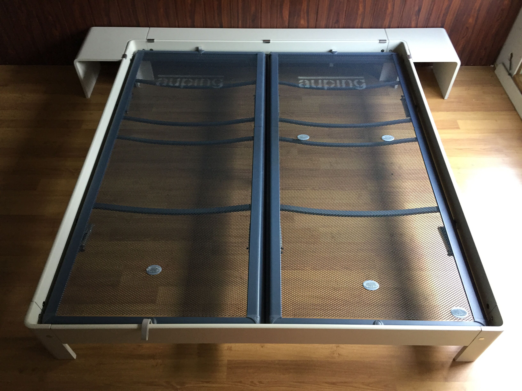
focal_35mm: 29
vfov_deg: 48.2
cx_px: 261
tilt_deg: -48.9
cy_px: 196
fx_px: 437
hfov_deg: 61.7
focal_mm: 4.15
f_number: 2.2
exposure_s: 1/33
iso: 160
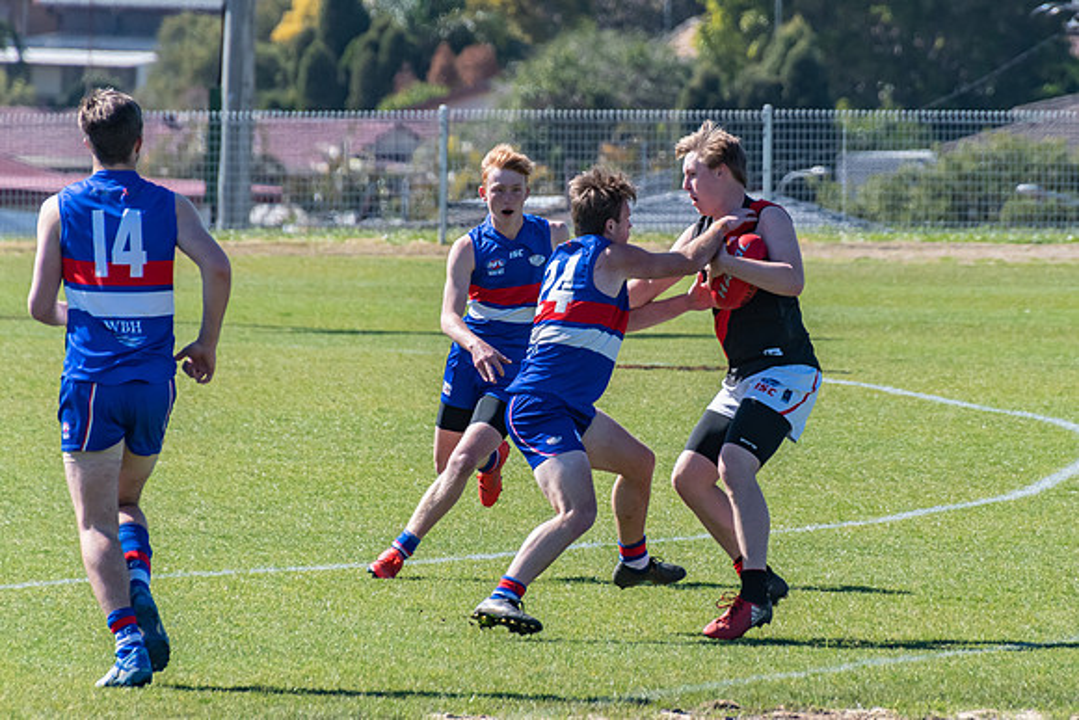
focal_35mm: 658
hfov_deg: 3.1
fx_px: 19738
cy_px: 312
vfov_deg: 2.1
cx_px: 664
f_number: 8
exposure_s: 1/1600
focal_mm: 350
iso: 800
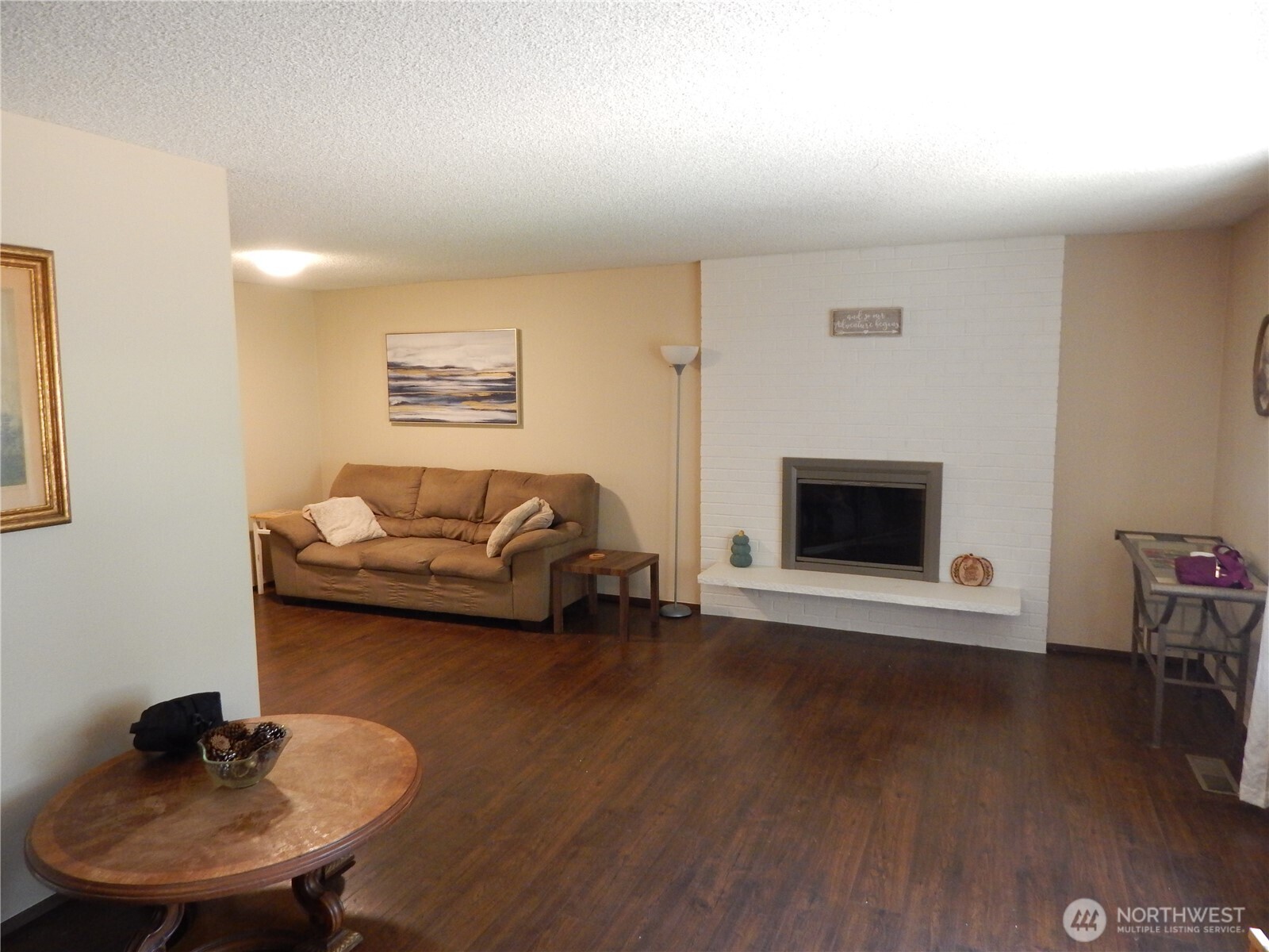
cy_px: 476
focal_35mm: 22
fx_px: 807
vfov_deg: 61.1
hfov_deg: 76.4
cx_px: 634
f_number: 3
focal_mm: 4
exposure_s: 1/13
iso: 400
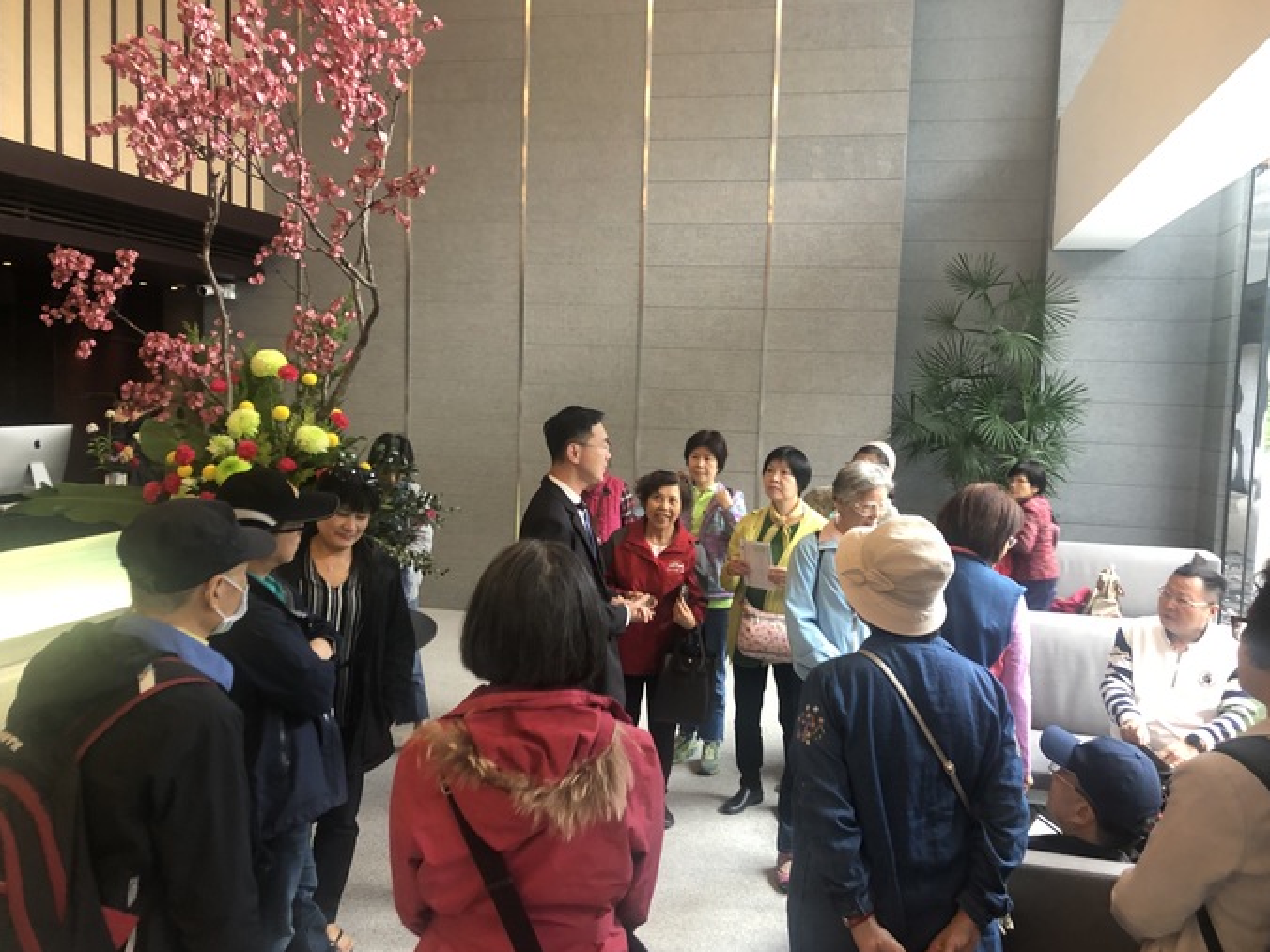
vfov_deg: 48.2
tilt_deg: -6.1
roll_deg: -1.8
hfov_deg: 61.7
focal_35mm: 29
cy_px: 489
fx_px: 1064
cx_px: 650
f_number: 1.8
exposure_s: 1/15
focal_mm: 3.99
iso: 50
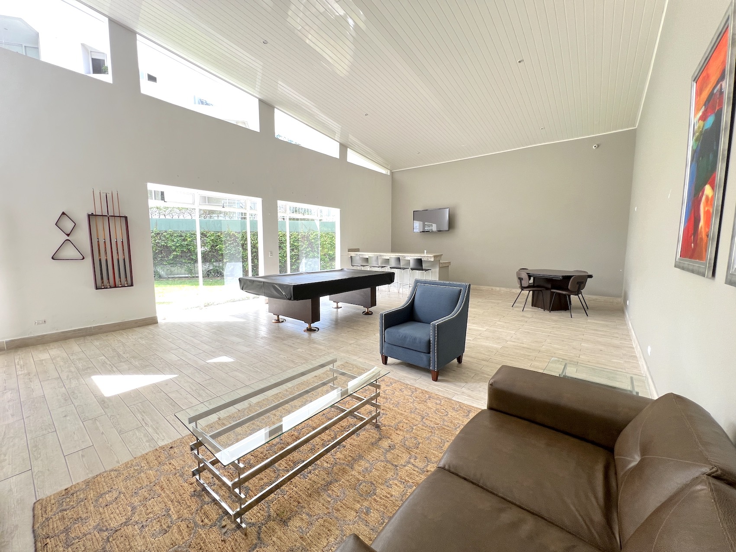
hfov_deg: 106.2
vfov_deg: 89.9
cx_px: 368
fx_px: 276
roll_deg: +0.5
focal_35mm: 13
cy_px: 276
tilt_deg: -5.8
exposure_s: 1/99
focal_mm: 1.57
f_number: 1.8
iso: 64
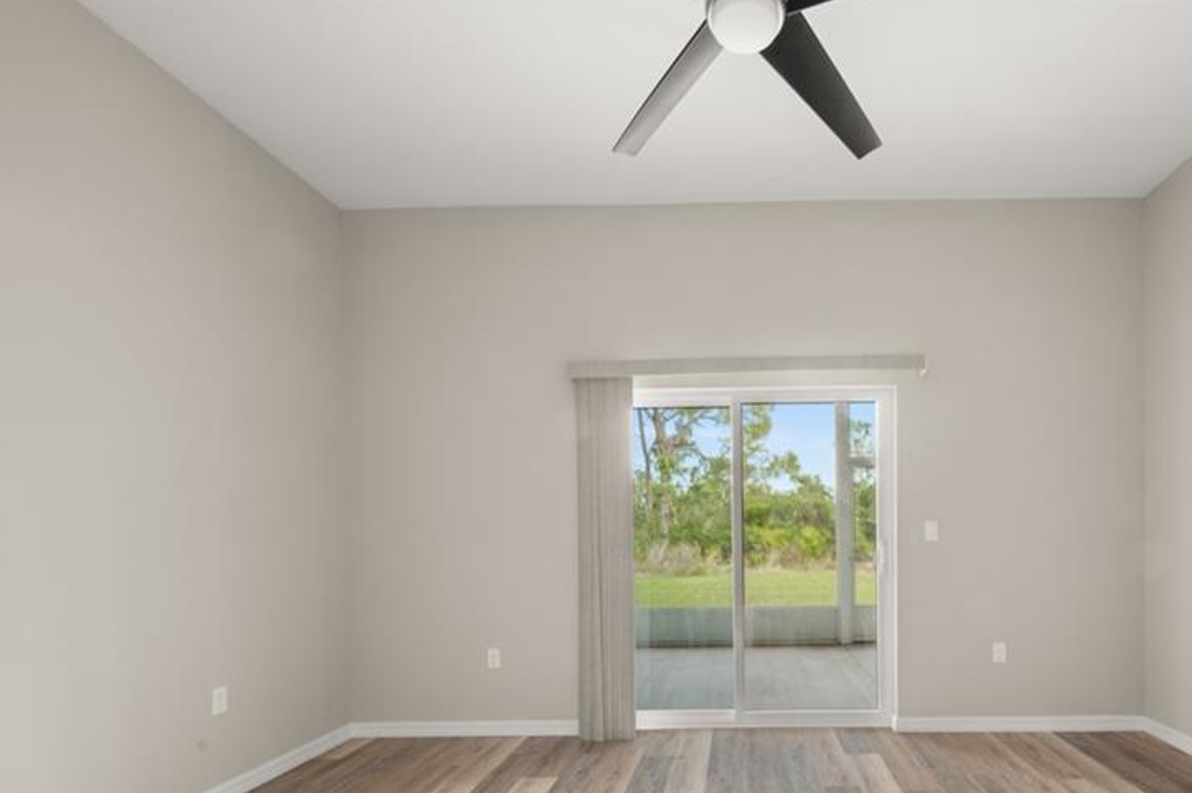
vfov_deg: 68.5
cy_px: 526
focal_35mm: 17
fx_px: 562
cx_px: 753
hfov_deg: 91.2
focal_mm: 12
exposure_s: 2
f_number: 11
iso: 400
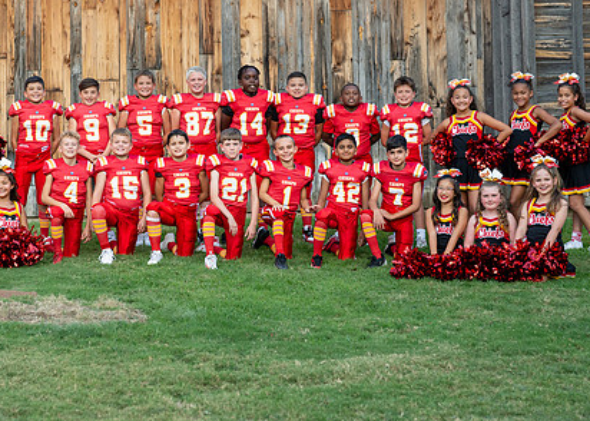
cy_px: 165
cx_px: 209
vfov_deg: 18.8
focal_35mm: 76
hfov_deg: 26.0
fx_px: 1273
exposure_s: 1/640
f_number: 3.2
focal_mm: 50
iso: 320
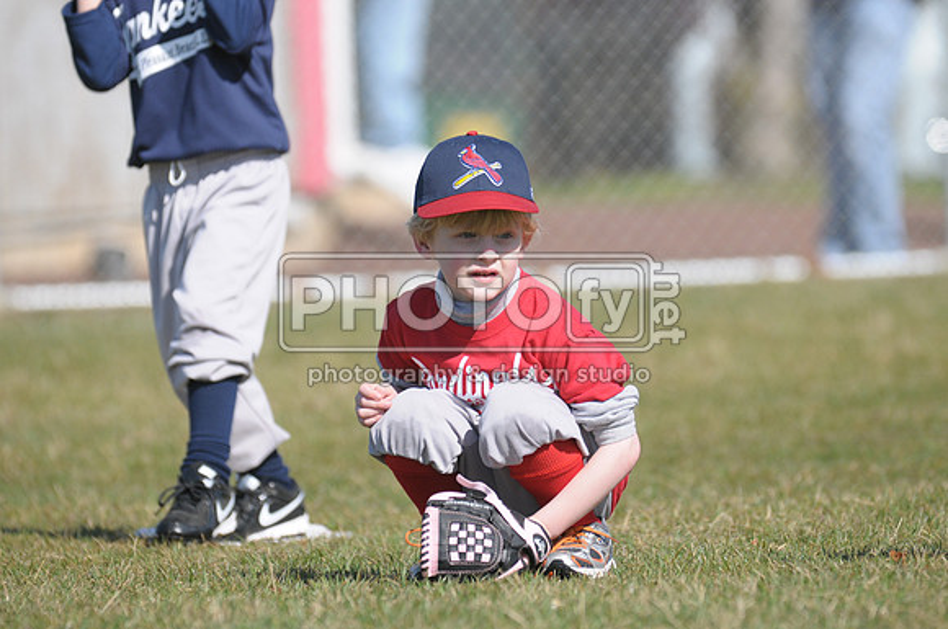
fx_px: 11044
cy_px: 314
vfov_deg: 3.3
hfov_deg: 4.9
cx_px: 474
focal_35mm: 420
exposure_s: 1/2000
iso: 400
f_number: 4.5
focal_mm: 280
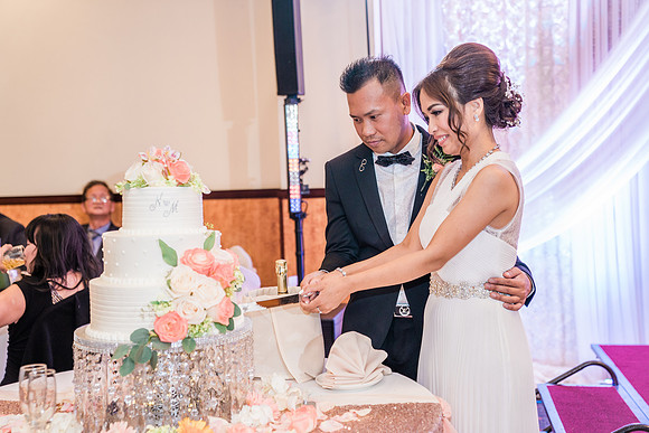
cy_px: 216
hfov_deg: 39.6
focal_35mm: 50
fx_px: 902
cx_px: 324
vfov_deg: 27.0
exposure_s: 1/125
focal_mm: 50
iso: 1000
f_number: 2.8
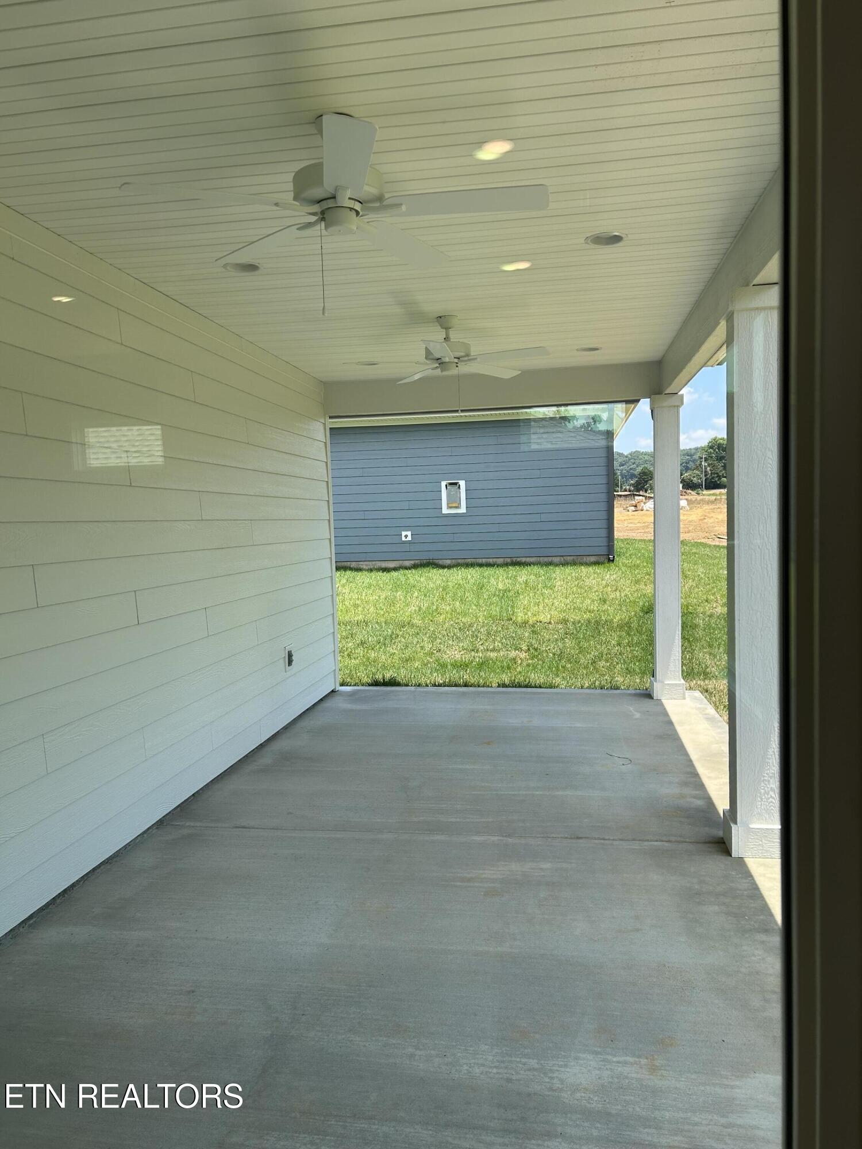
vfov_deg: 67.3
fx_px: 863
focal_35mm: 26
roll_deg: +1.0
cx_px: 431
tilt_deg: -2.5
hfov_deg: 53.1
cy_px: 574
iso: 50
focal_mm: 5.7
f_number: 1.5
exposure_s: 1/1009
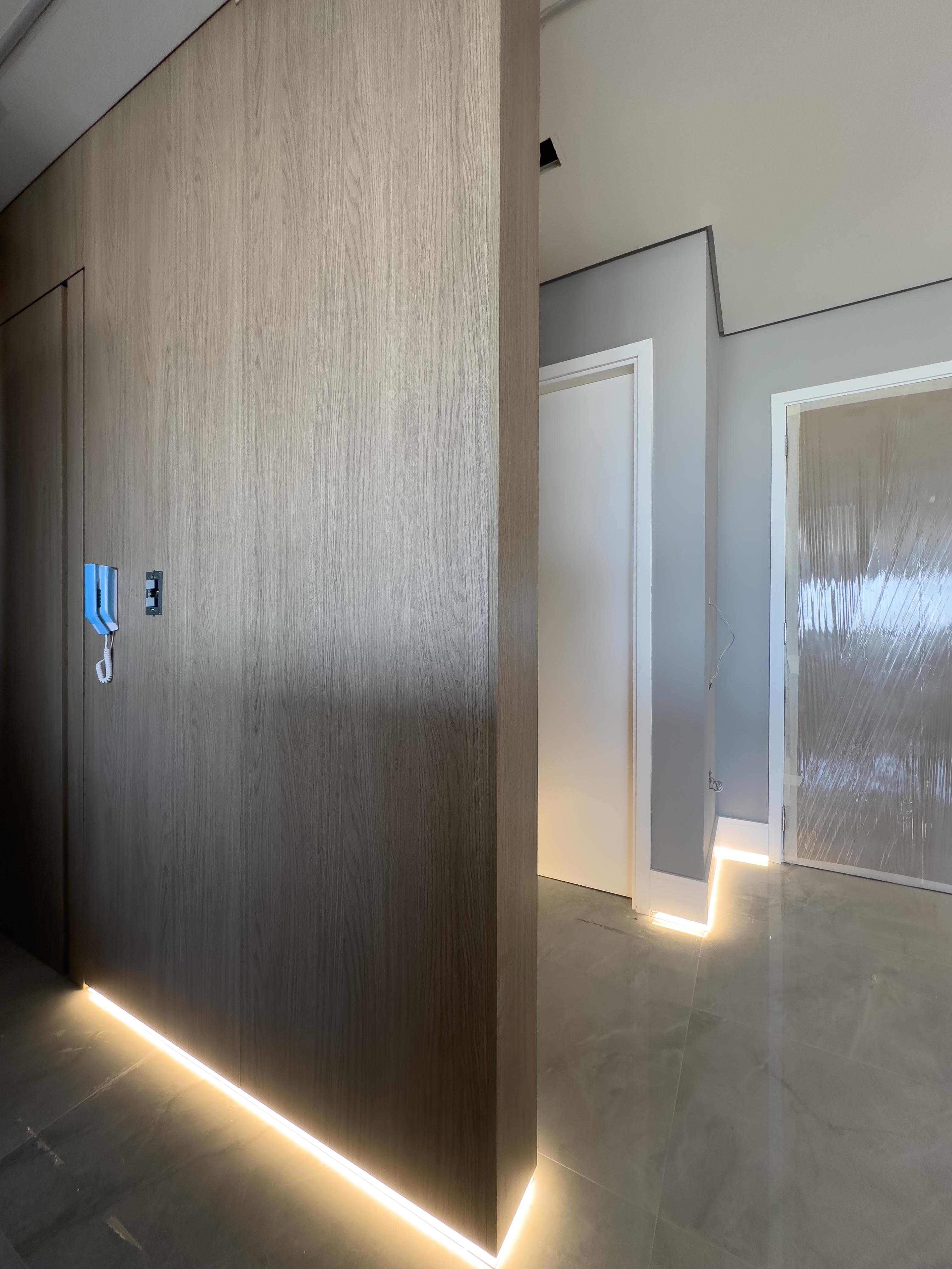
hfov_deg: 85.7
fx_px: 513
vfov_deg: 102.1
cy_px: 634
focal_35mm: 14
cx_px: 476
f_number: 2.2
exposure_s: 1/60
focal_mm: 2.22
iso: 160
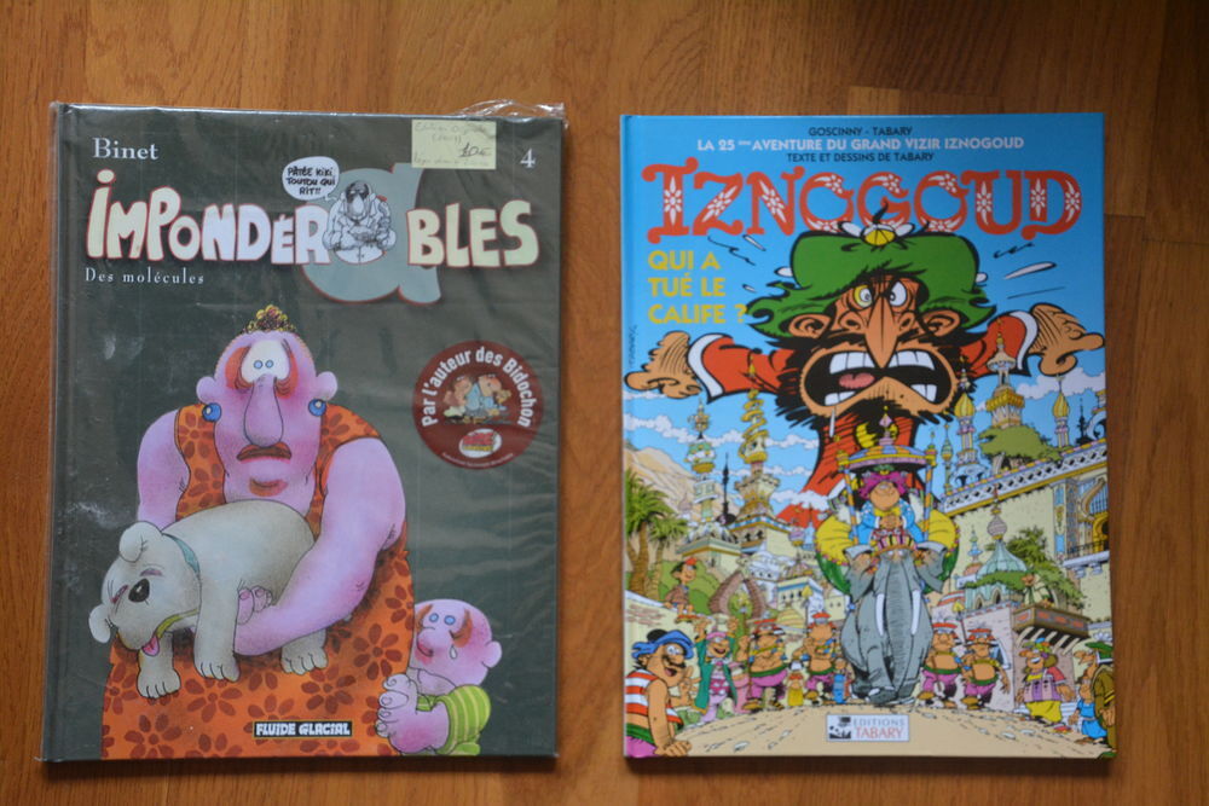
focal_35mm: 57
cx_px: 604
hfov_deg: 35.0
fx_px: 1914
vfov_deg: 23.8
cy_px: 403
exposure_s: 1/30
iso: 2000
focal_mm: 38
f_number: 4.5
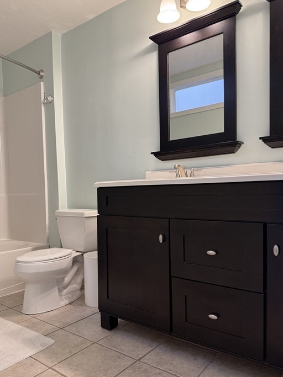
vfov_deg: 65.2
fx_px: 294
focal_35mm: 27
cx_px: 140
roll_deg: +0.5
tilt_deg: -2.1
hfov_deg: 51.3
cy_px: 206
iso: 200
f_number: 1.78
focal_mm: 6.76
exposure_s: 1/120
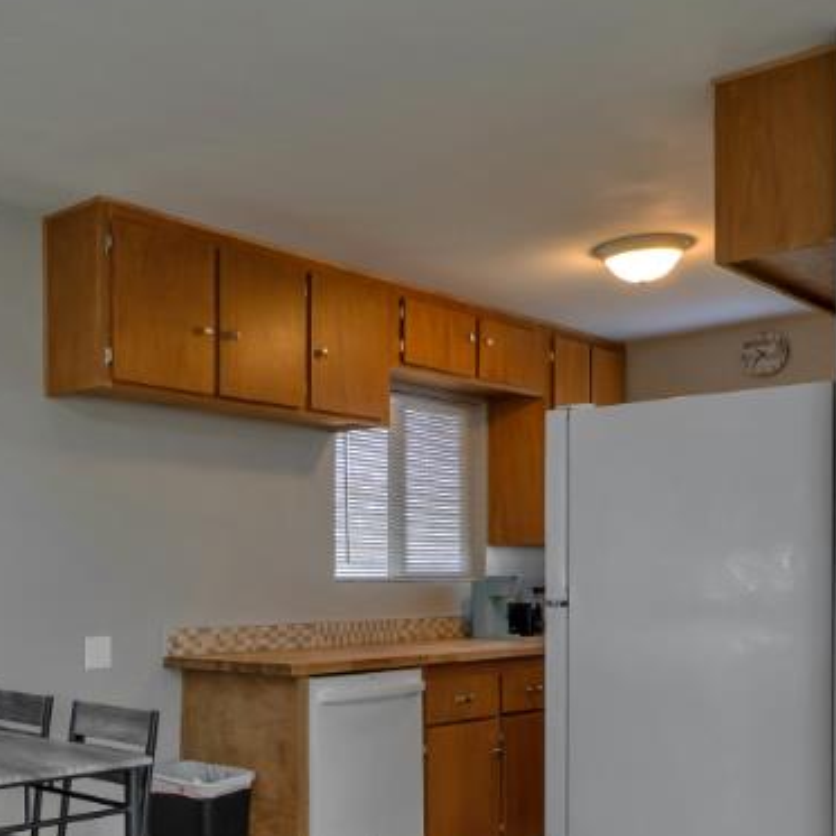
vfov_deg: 40.4
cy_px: 556
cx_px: 161
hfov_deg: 39.3
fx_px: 1120
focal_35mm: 41
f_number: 6.3
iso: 320
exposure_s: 1/20
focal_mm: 12
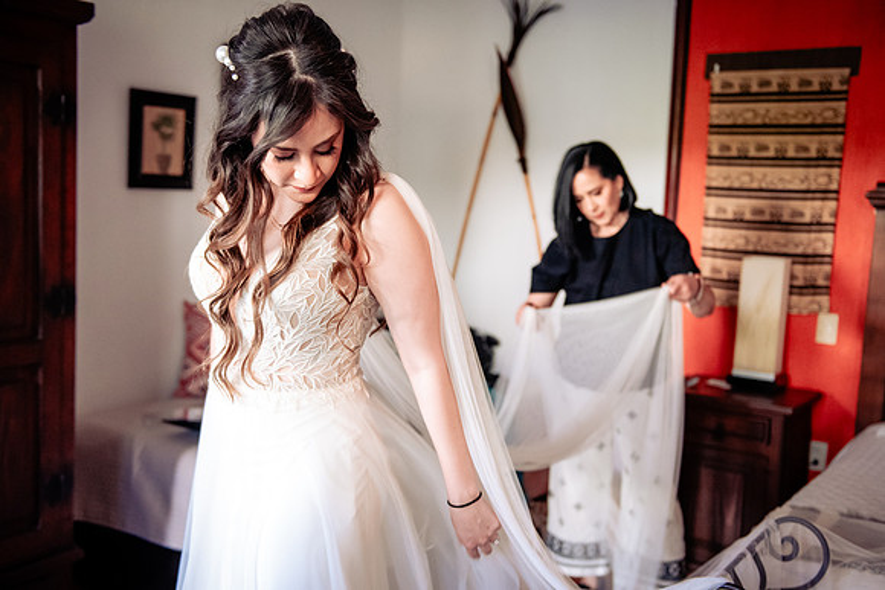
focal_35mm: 41
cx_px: 442
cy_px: 317
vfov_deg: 32.3
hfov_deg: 46.9
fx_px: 1019
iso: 3200
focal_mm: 38
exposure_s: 1/125
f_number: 2.8
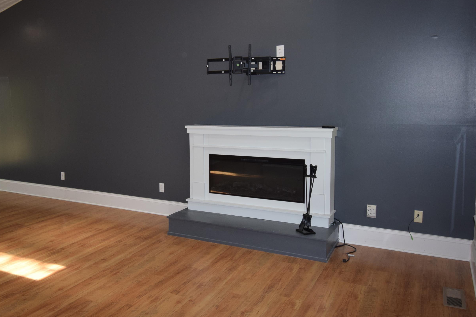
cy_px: 135
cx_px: 182
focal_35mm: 32
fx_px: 418
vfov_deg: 41.5
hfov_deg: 58.7
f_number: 5.6
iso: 720
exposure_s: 1/125
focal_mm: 17
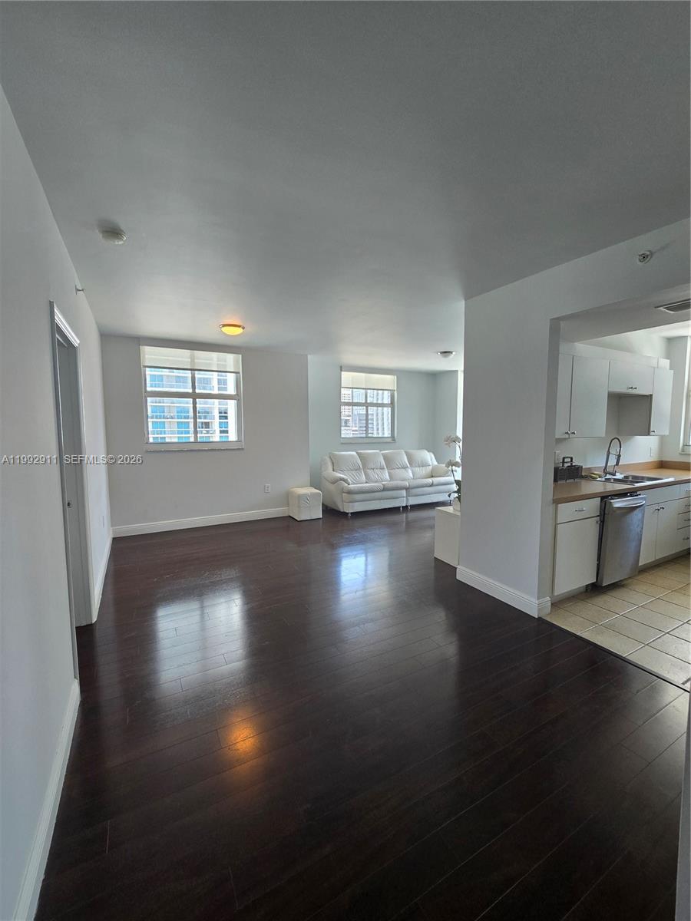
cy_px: 460
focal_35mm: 13
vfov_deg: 106.2
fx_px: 346
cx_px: 346
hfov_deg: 89.9
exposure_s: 1/60
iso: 80
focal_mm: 2.2
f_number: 2.2
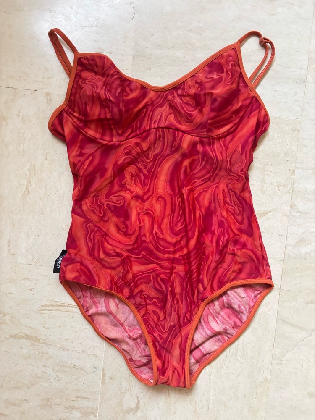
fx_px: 315
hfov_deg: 53.1
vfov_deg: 67.3
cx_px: 158
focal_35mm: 26
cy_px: 210
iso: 1000
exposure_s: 1/30
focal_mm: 5.96
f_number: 1.6
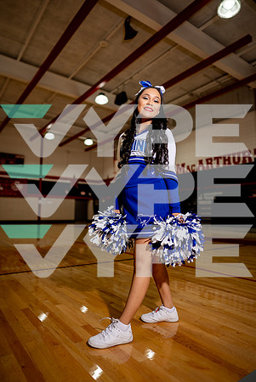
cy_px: 191
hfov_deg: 53.2
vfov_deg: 73.7
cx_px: 128
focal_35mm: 24
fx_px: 255
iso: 100
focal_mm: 24
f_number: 1.4
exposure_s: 1/640
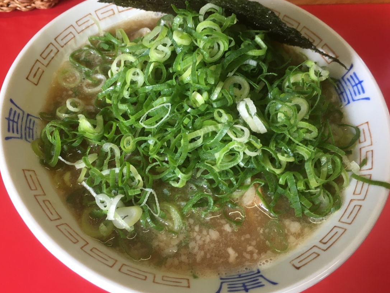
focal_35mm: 32
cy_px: 145
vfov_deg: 44.2
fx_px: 361
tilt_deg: -56.4
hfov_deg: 56.8
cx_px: 187
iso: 50
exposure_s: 1/30
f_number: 2.2
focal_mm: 4.15
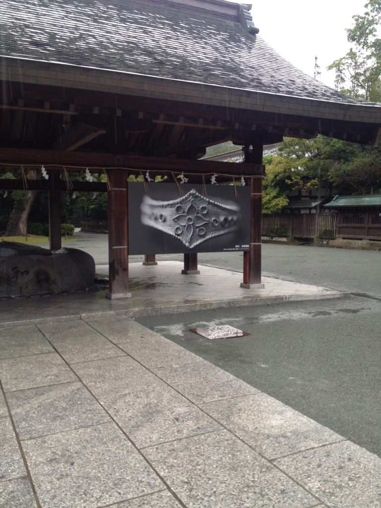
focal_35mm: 35
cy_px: 254
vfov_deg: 52.6
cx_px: 190
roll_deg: -0.2
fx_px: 514
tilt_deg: -8.3
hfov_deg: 40.7
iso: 50
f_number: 2.4
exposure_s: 1/120
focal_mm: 4.28
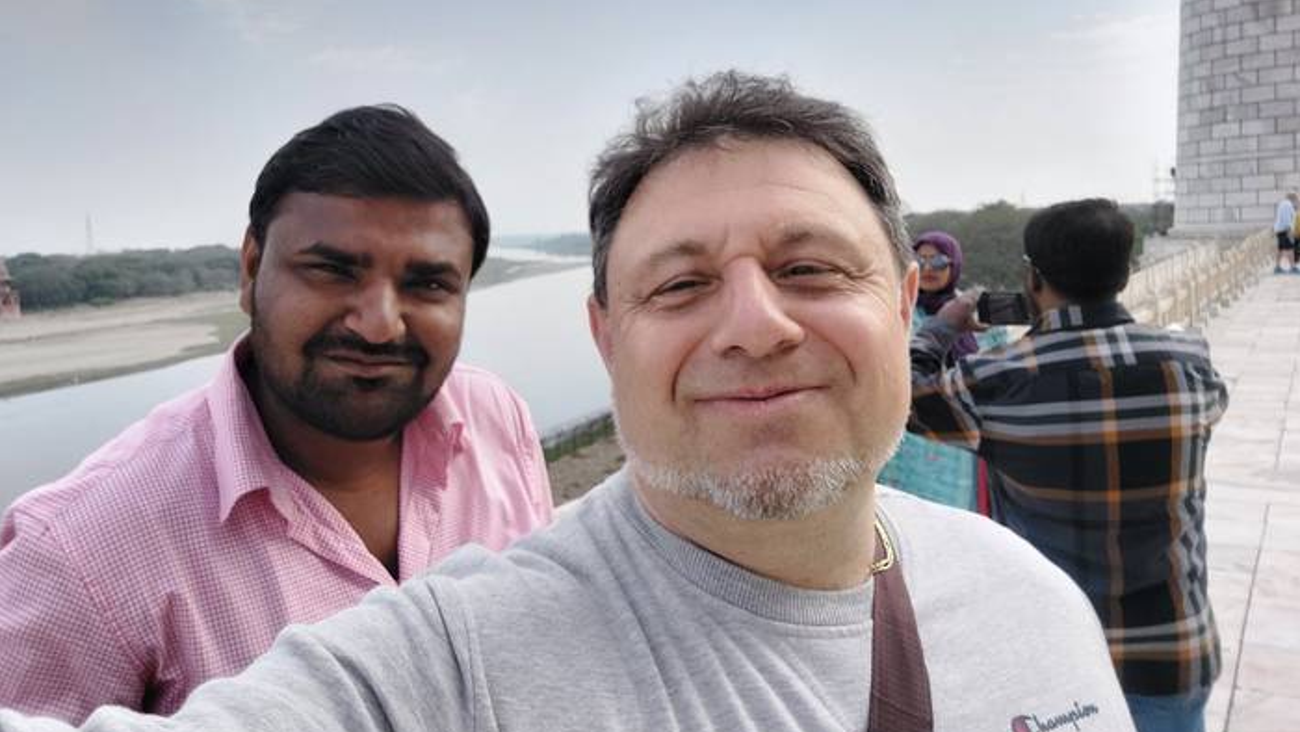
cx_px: 635
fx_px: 965
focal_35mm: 28
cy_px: 308
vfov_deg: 41.4
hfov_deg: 67.9
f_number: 2.2
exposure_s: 1/377
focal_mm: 3.72
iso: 40
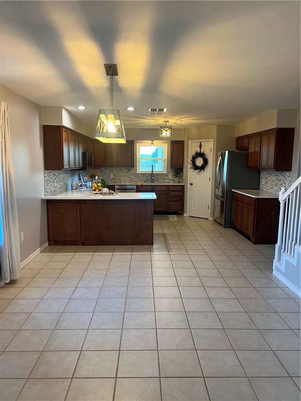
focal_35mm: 26
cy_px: 200
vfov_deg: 67.3
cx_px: 150
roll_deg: -0.9
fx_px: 301
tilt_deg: -5.1
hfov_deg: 53.1
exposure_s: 1/60
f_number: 1.5
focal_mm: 5.7
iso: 80
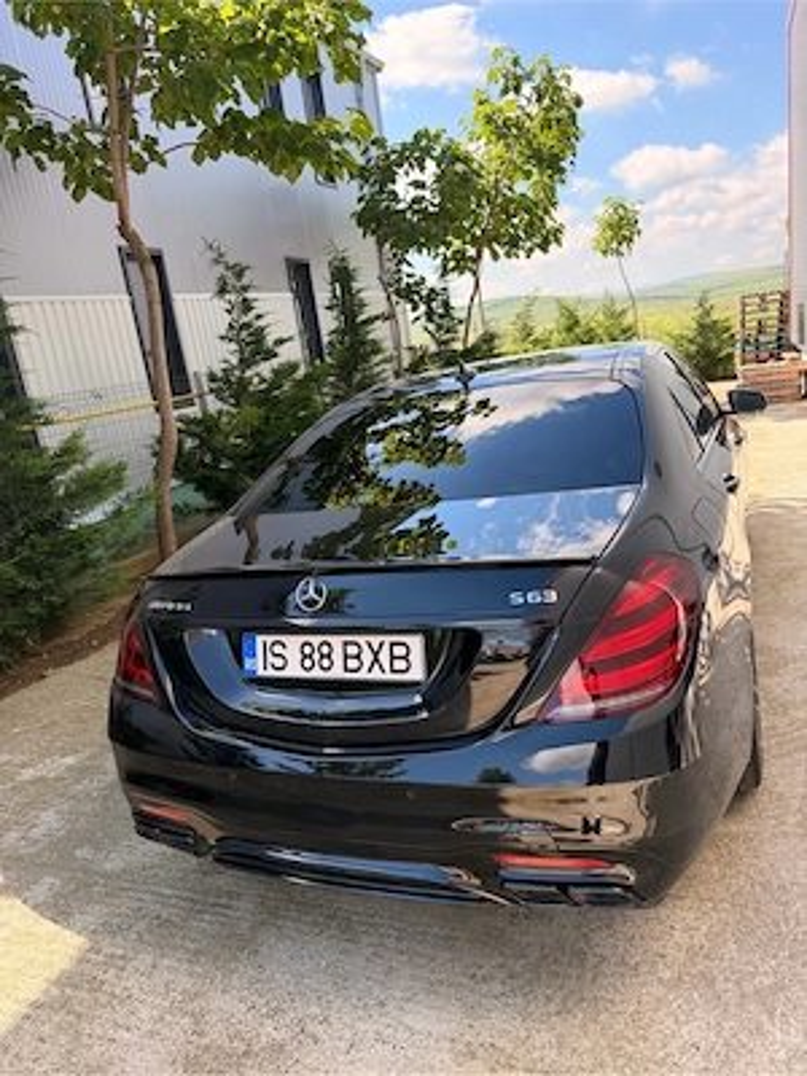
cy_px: 538
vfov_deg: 71.6
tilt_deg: -15.6
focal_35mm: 24
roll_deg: +8.2
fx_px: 746
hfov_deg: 56.8
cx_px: 404
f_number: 1.78
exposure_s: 1/1139
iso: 100
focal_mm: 6.76
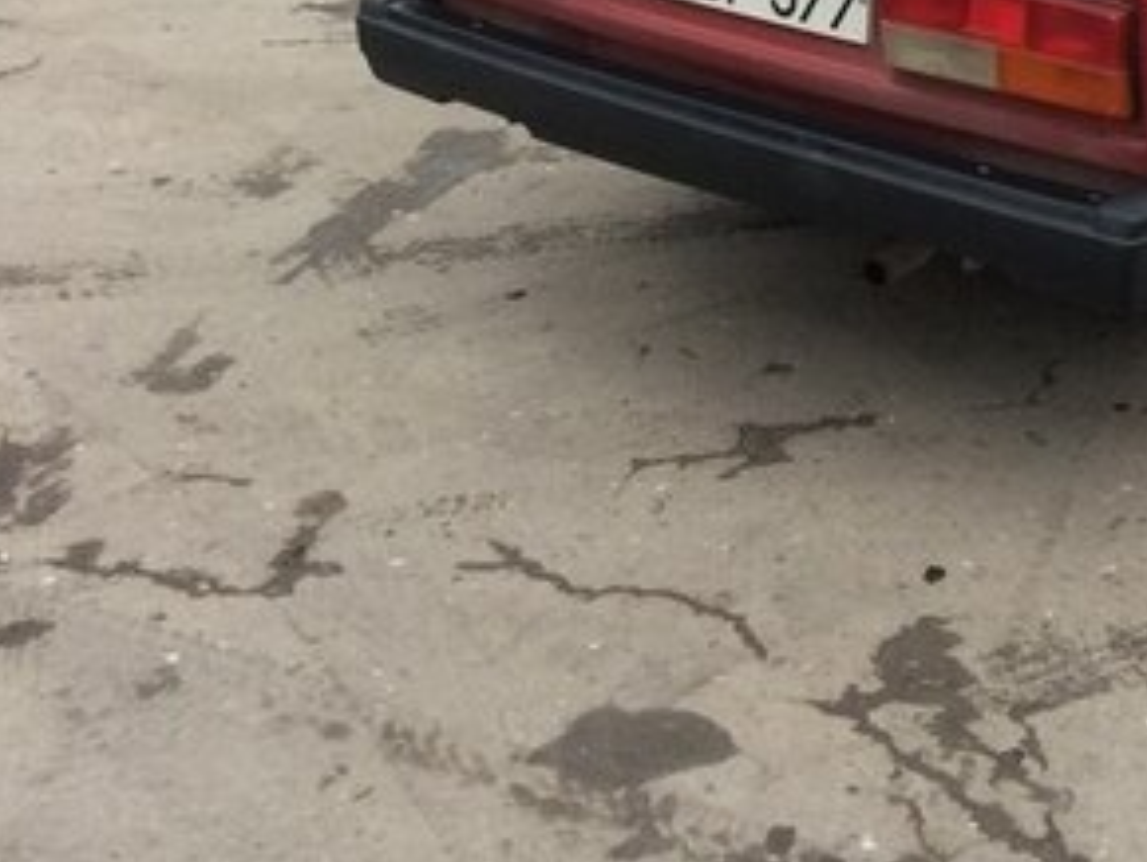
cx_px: 965
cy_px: -113
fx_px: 2189
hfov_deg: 28.5
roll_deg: +1.1
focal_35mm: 66
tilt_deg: -13.5
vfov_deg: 21.1
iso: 50
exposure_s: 1/33
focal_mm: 4.15
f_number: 2.2
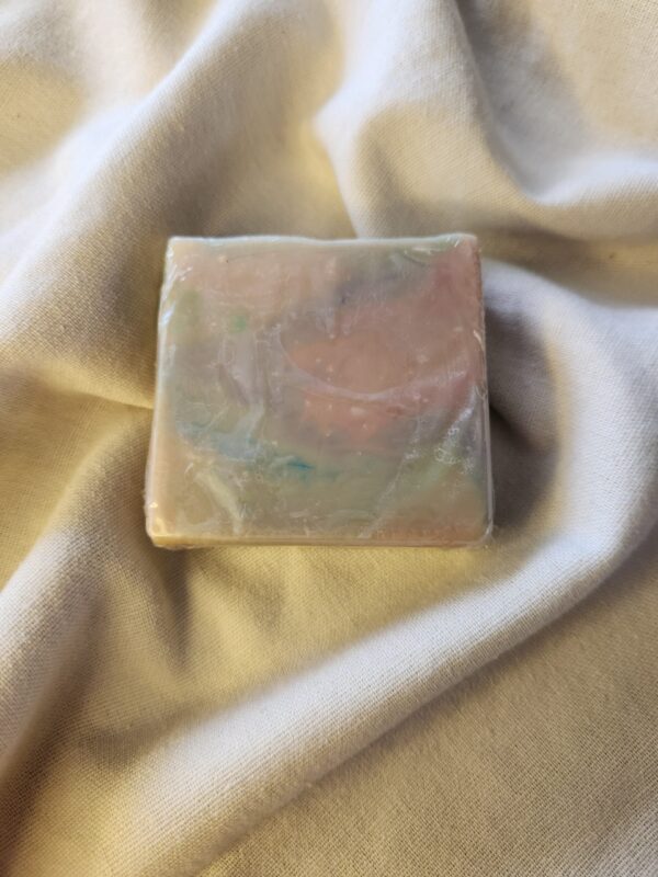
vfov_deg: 73.9
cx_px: 329
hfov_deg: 58.9
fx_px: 583
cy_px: 438
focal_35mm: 23
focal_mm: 5.4
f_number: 1.8
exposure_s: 1/120
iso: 200
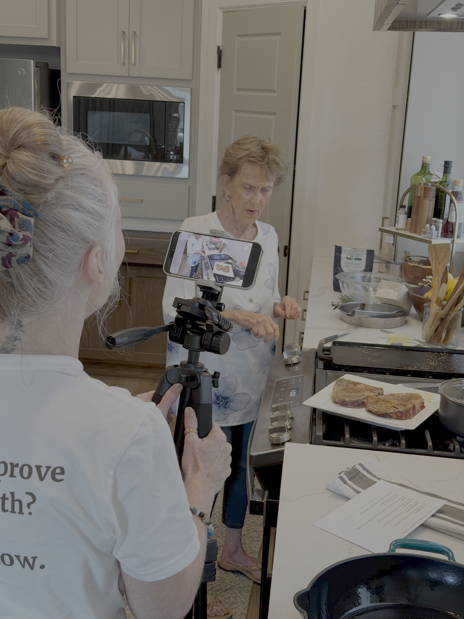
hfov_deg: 30.3
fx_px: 858
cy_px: 310
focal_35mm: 48
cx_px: 232
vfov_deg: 39.7
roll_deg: -2.7
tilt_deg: -13.9
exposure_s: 1/60
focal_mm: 6.76
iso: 64
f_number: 1.78
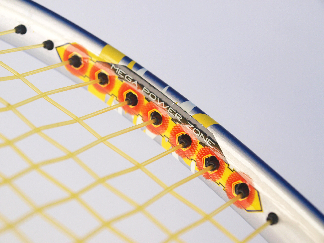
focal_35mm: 84
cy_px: 122
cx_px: 162
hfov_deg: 23.3
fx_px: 786
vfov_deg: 17.6
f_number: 5.6
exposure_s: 1/100
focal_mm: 42
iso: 100
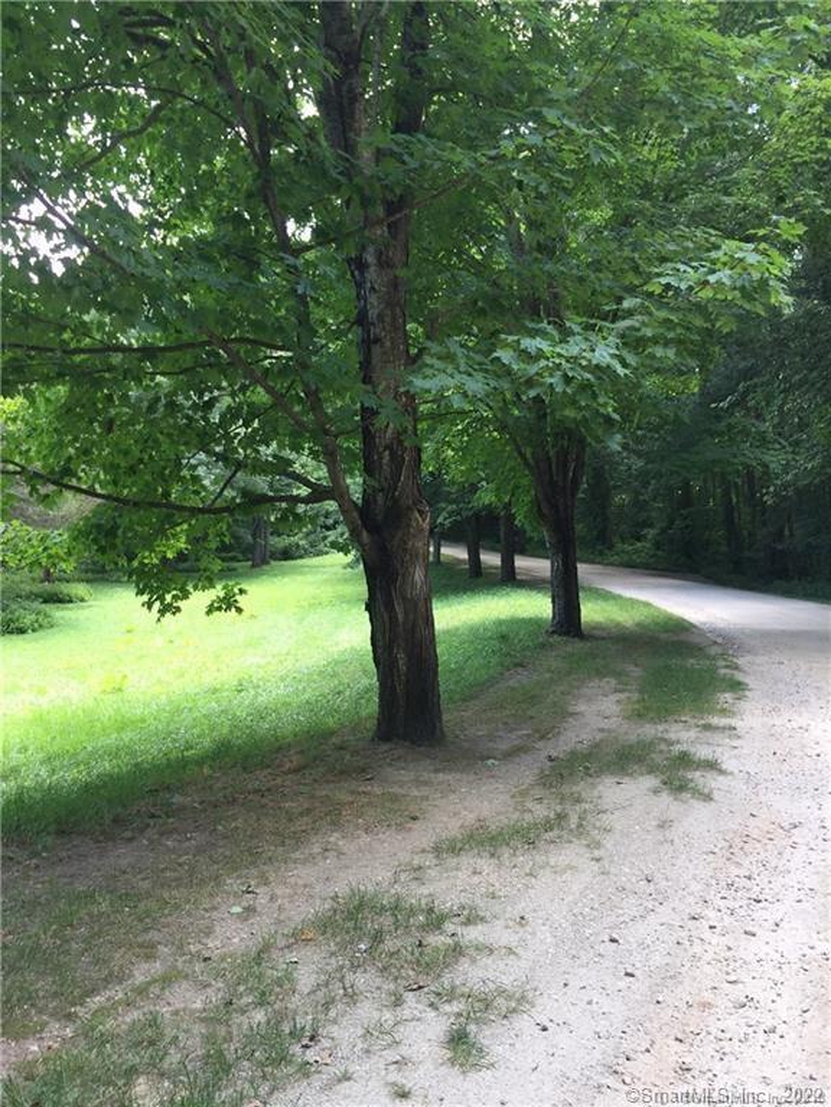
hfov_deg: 48.2
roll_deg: +0.1
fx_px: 928
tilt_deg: -4.7
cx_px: 416
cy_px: 554
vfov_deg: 61.7
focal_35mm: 29
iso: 32
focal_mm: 4.15
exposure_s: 1/120
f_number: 2.2
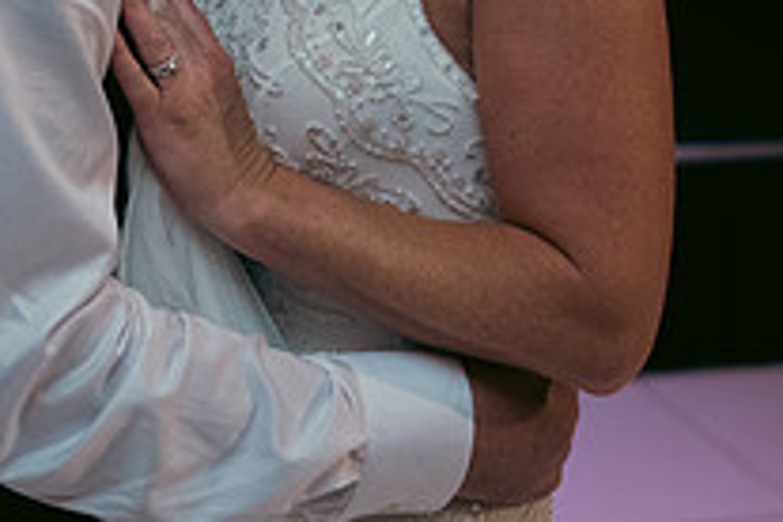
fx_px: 3175
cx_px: 242
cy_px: -172
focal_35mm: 146
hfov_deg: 14.0
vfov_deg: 9.2
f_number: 3.5
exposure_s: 1/160
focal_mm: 52
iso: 800
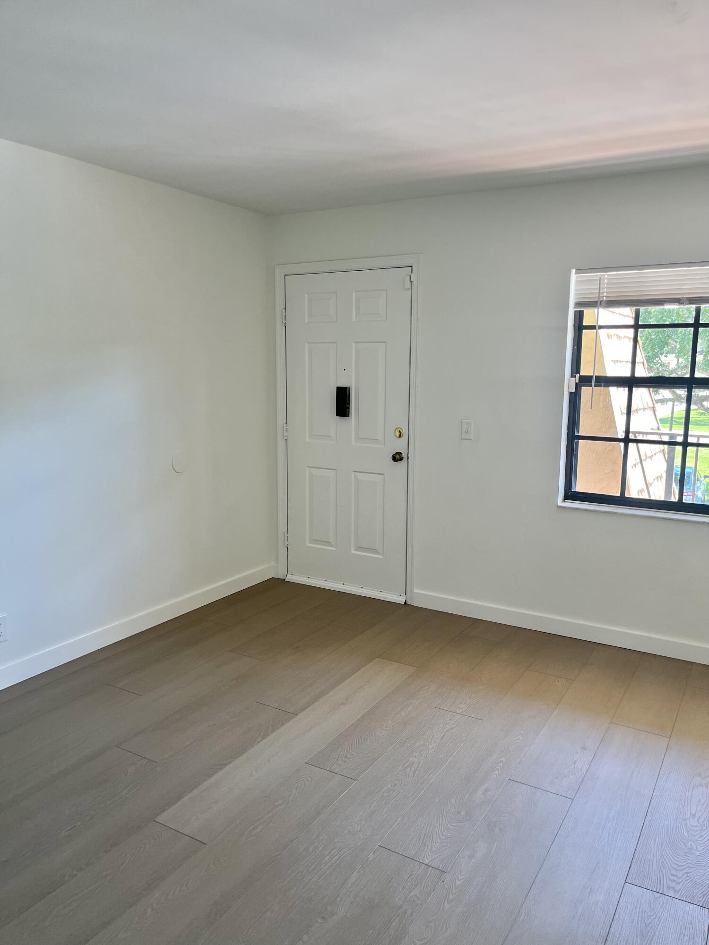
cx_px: 354
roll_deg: -0.7
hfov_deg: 53.1
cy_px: 472
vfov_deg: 67.3
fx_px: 710
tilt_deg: -9.1
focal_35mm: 26
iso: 80
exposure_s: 1/120
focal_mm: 5.1
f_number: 1.6
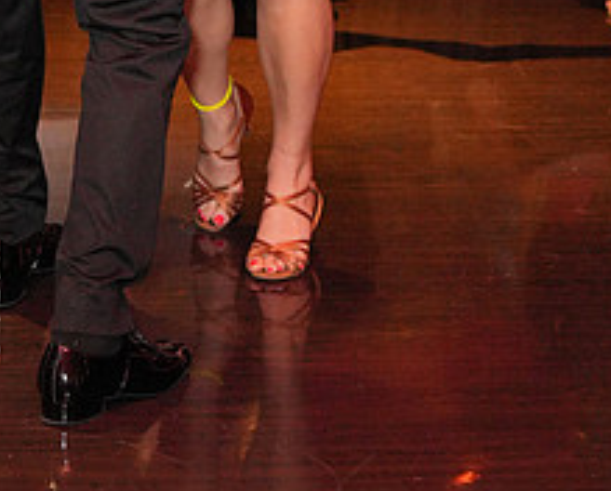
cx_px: 160
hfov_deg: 14.3
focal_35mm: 134
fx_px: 2427
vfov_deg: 11.0
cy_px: -299
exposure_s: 1/200
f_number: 4
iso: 4000
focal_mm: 54
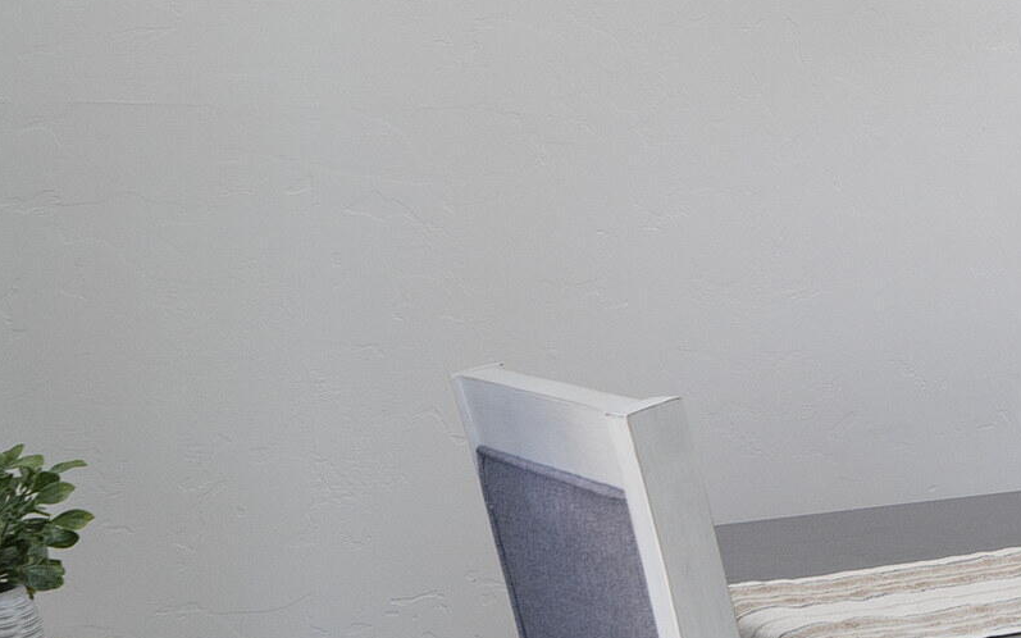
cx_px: 1765
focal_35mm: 68
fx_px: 1892
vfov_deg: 19.1
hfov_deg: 21.5
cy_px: 192
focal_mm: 19
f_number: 7.1
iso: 200
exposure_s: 1/40
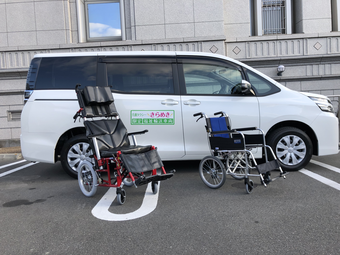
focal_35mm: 28
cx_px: 170
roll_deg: +2.4
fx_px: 275
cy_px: 128
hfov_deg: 63.4
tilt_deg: -2.2
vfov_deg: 49.7
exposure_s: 1/384
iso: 20
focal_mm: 4
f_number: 1.8
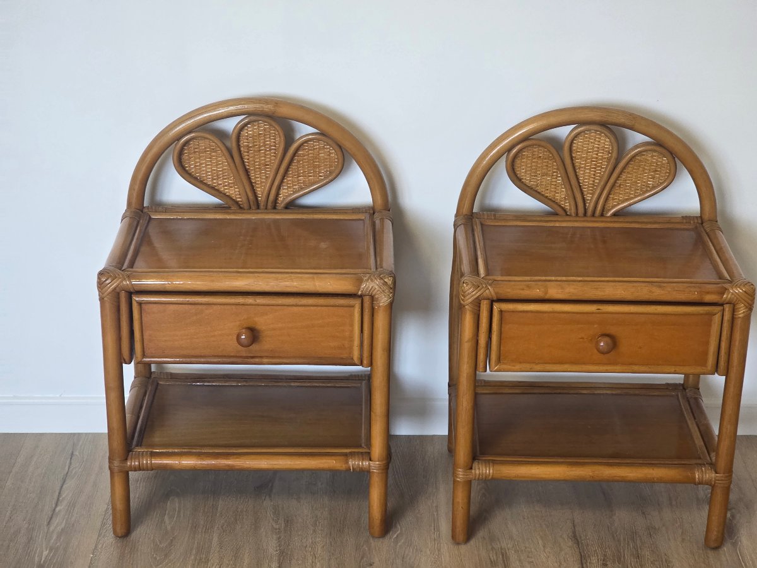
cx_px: 378
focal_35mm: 69
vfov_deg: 21.3
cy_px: 284
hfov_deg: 28.2
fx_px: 1509
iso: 320
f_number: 2.4
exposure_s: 1/100
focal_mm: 7.9
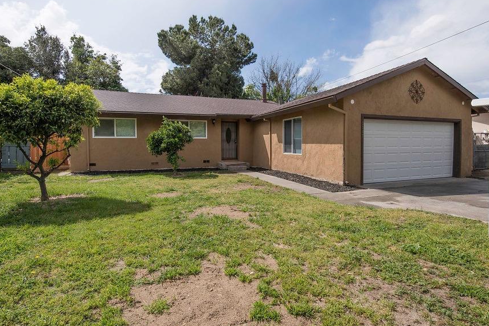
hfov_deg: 90.0
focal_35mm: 18
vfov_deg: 67.3
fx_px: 245
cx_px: 246
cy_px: 150
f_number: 11
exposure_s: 1/320
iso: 100
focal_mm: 15
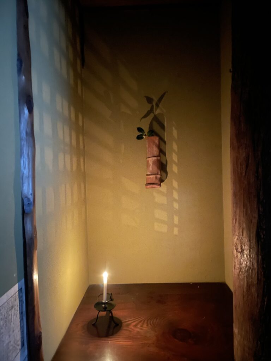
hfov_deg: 53.1
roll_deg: +2.4
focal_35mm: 26
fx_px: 271
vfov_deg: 67.3
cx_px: 136
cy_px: 180
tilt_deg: +0.8
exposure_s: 1/2
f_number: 1.6
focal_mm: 4.2
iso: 640
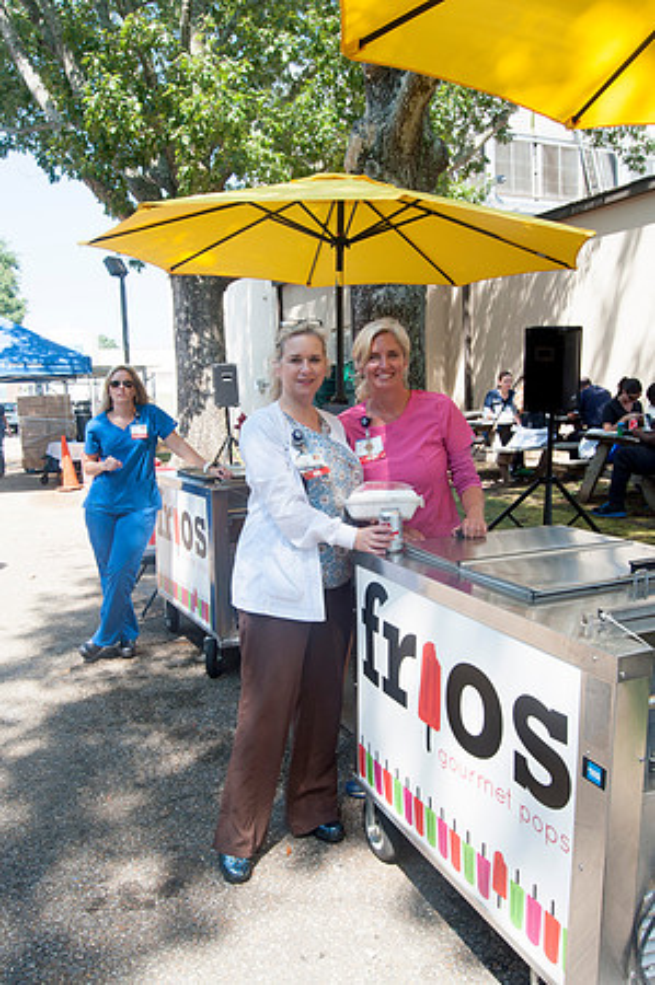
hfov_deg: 47.8
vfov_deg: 67.4
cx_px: 328
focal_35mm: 27
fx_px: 739
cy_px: 492
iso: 200
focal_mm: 18
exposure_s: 1/250
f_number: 8
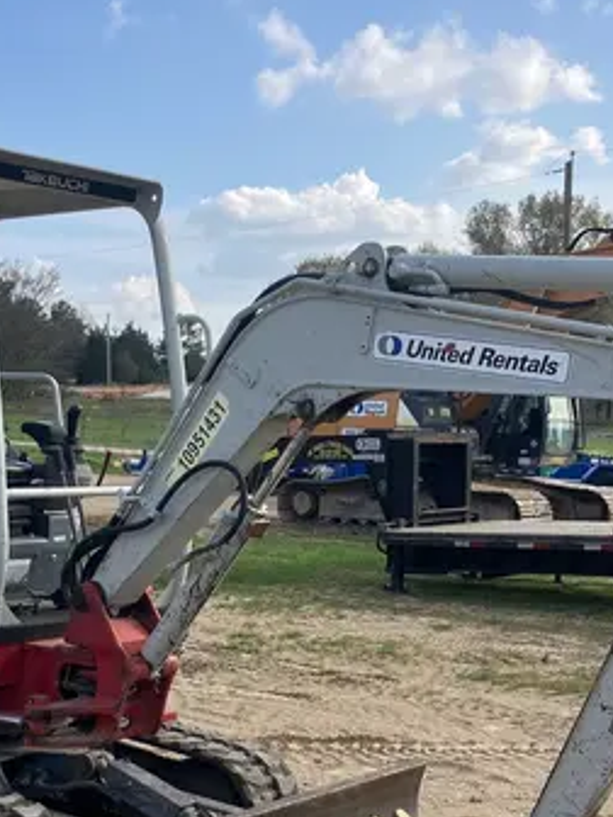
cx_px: 246
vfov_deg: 31.2
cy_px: 590
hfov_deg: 24.0
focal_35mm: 61
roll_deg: -0.9
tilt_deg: -7.1
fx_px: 1440
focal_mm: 3.99
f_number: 1.8
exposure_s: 1/1156
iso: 32
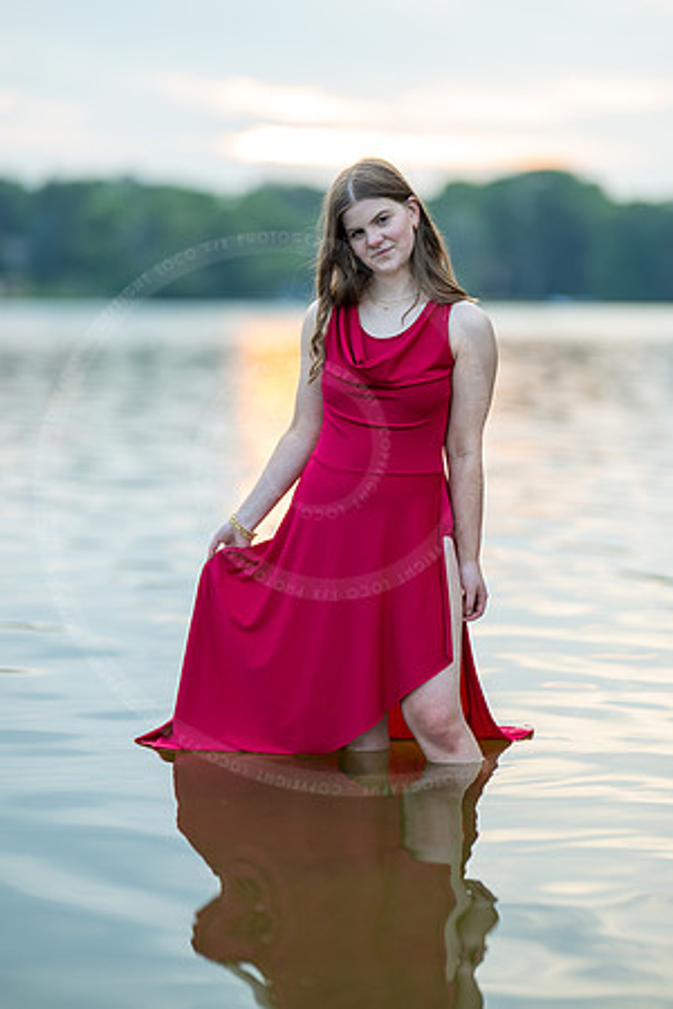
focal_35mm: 85
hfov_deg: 16.1
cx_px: 336
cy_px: 504
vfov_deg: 23.9
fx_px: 2383
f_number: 1.2
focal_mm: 85
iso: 200
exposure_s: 1/500
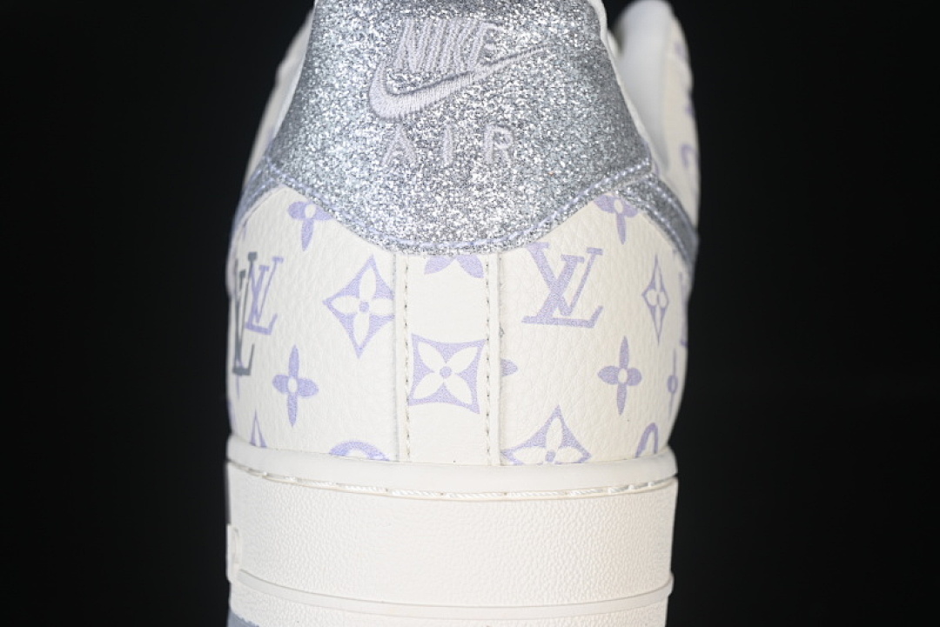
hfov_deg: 27.0
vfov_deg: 18.2
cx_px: 470
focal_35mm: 75
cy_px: 314
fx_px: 1958
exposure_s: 1/80
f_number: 7.1
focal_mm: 50
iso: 160
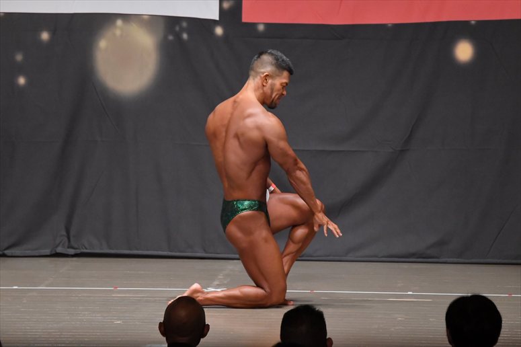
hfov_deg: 8.1
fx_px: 3689
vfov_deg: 5.4
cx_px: 260
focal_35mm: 255
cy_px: 174
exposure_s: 1/400
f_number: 5.6
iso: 6400
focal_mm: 170
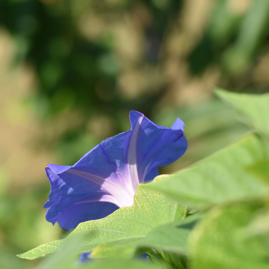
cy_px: 135
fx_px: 1439
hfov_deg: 10.7
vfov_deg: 10.7
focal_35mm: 164
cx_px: 118
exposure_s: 1/8000
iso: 1000
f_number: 4
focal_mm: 85
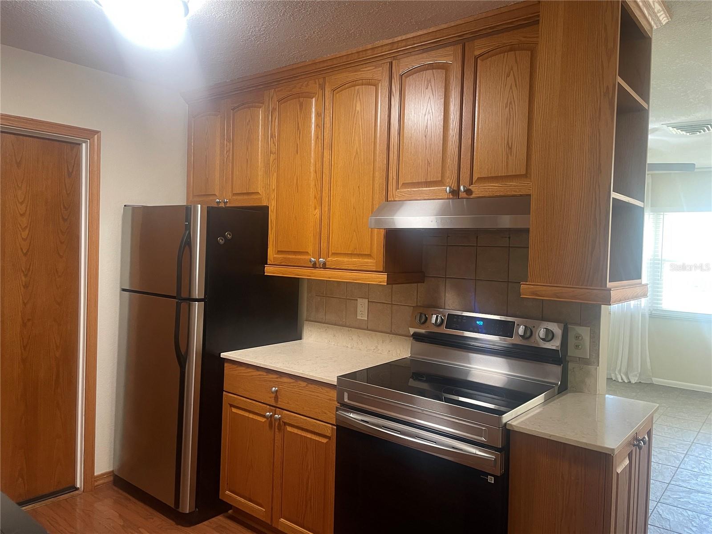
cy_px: 267
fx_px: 535
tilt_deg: -0.6
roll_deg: -1.9
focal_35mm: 26
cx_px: 356
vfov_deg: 53.1
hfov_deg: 67.3
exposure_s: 1/60
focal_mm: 4.2
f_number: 1.6
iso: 250
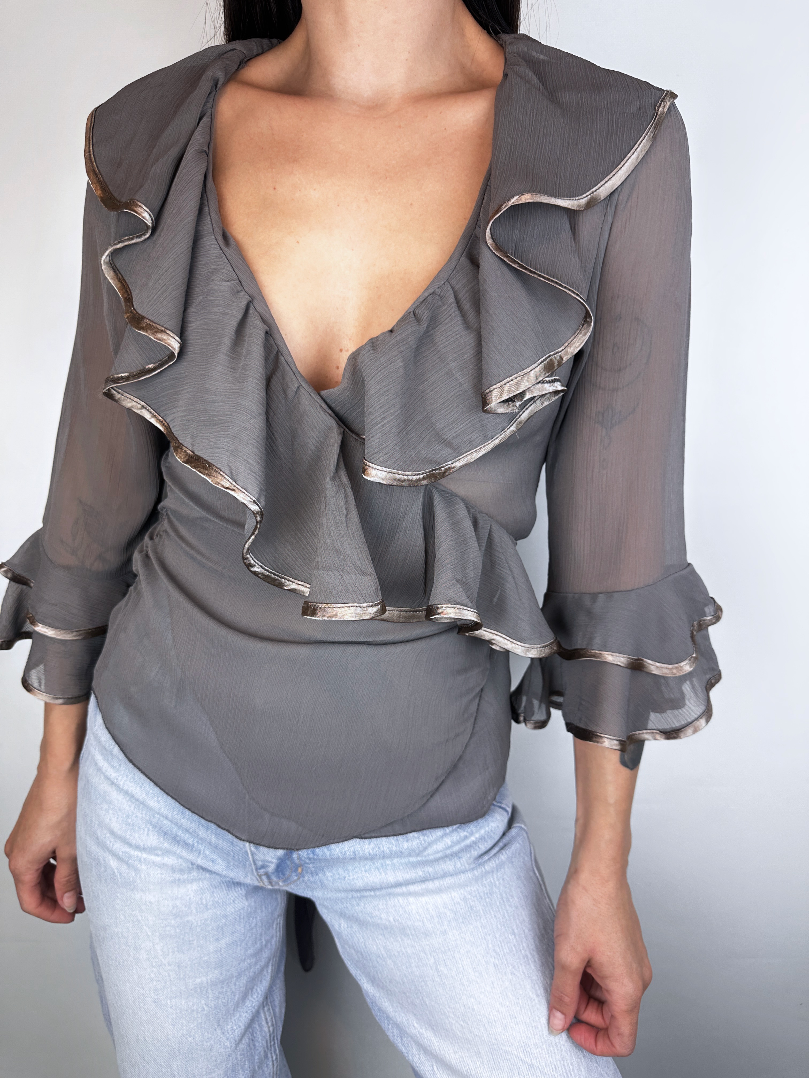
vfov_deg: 71.6
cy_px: 539
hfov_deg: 56.8
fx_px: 748
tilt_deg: -14.6
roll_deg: -0.7
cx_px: 404
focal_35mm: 24
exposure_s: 1/100
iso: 50
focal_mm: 6.86
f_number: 1.78
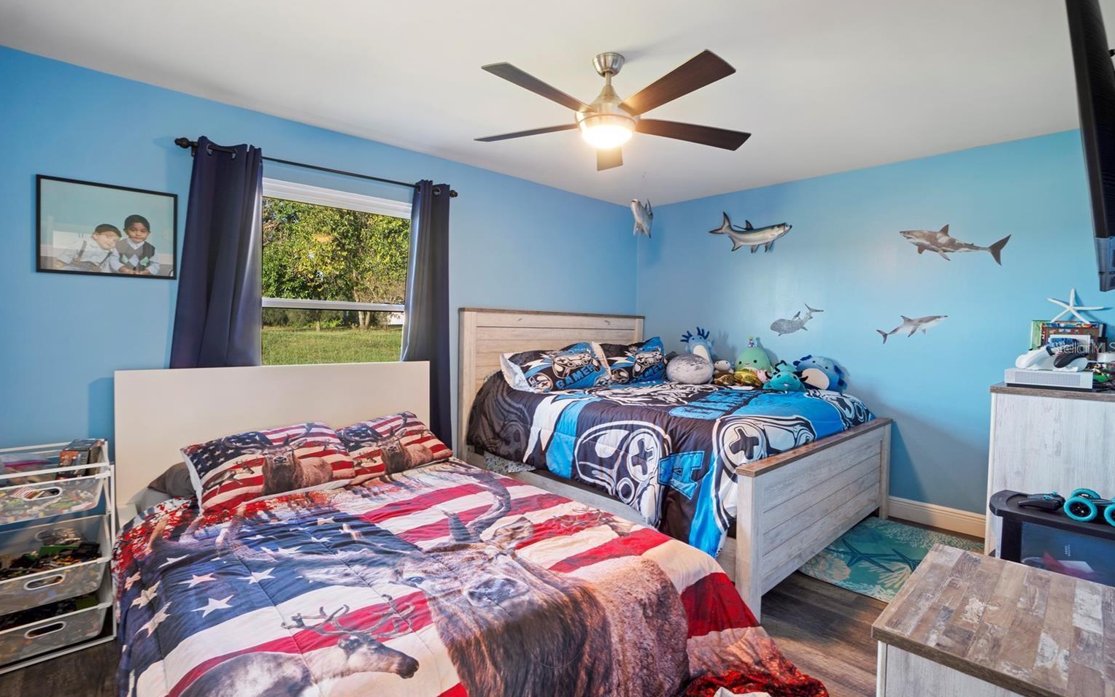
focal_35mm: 16
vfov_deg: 71.3
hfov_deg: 97.8
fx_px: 486
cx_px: 536
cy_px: 347
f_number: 8
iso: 100
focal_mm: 10
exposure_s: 3.2
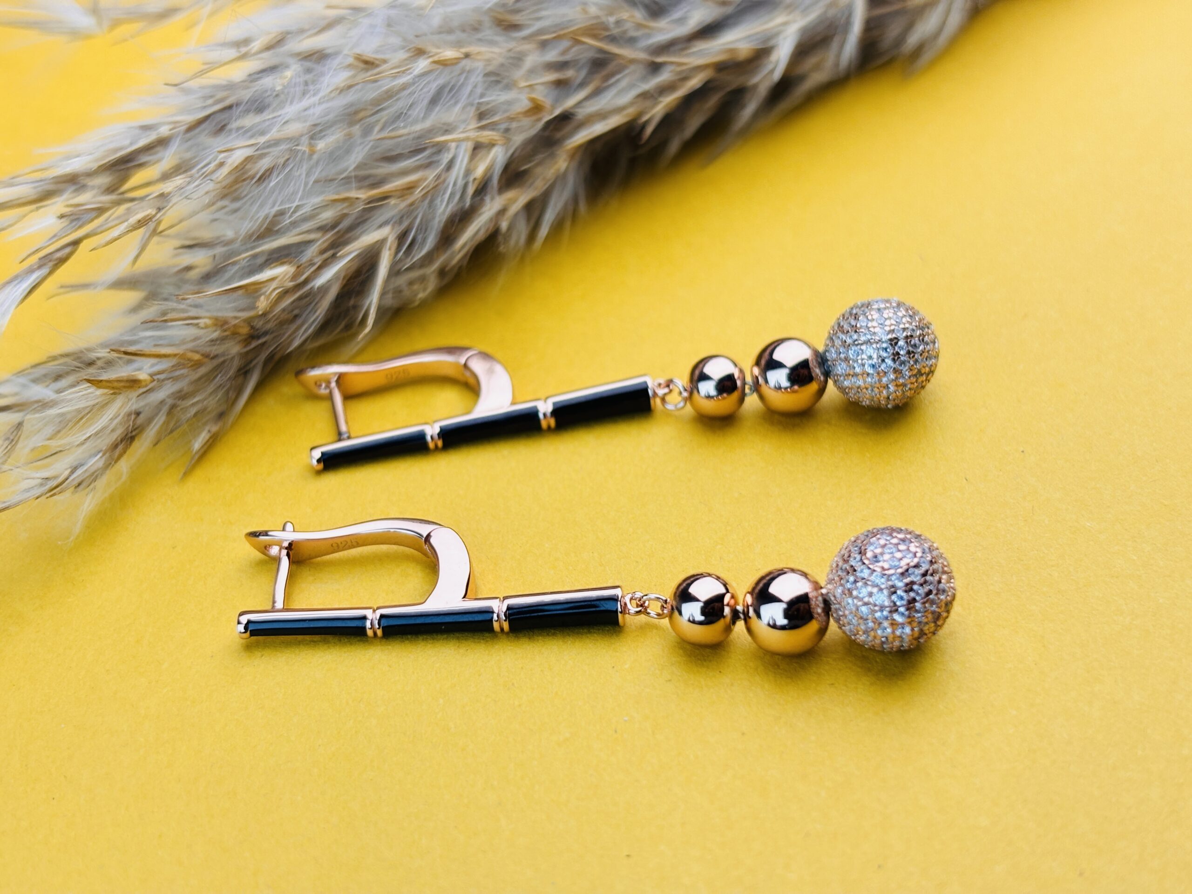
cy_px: 447
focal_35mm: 52
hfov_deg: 36.8
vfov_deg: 28.0
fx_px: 1791
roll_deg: +7.0
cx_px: 596
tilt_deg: -43.2
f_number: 1.6
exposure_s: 1/865
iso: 32
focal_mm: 5.96
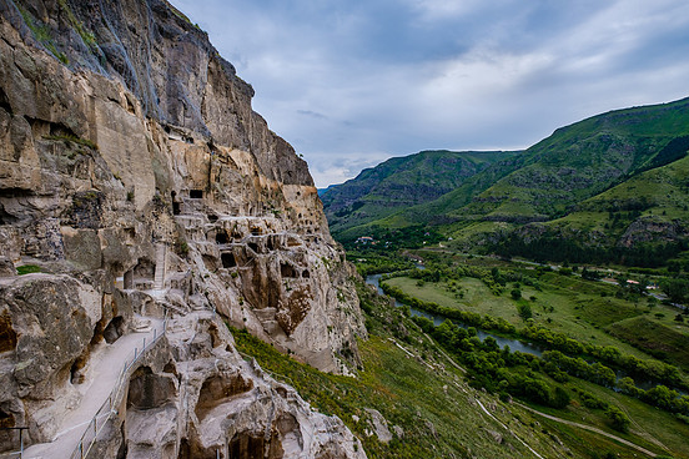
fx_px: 306
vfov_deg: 73.7
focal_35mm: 16
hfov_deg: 96.7
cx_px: 346
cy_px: 231
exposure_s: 1/210
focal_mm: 10
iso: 160
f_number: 8
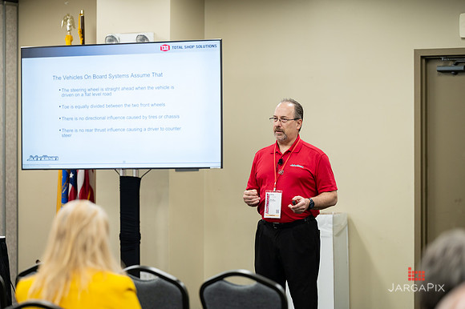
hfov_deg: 17.6
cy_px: 154
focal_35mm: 116
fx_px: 1501
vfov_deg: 11.8
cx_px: 232
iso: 1000
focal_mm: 115
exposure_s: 1/200
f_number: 3.2
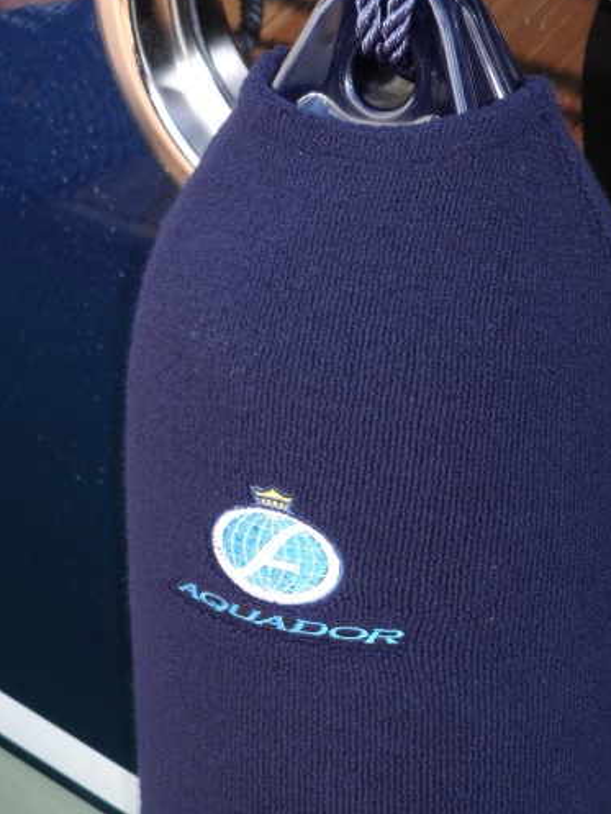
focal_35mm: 102
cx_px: 313
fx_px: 2399
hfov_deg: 14.5
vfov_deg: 19.3
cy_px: 408
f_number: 5
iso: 160
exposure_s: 1/100
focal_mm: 17.3
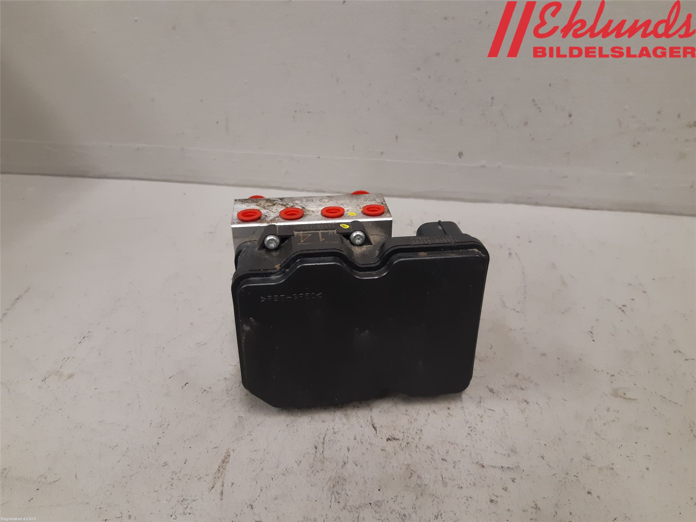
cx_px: 348
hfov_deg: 67.3
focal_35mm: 26
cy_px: 261
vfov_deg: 53.1
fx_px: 523
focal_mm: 3.93
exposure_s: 1/50
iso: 125
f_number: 1.7
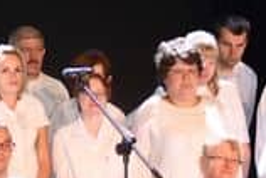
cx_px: 16
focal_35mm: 242
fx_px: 1791
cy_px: 39
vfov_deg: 5.7
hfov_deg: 8.5
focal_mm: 32
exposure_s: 1/60
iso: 1250
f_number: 4
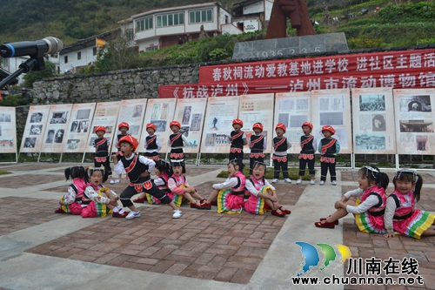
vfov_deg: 47.9
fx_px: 326
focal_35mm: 27
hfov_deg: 67.4
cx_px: 218
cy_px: 145
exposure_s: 1/200
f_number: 7.1
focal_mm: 18
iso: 100
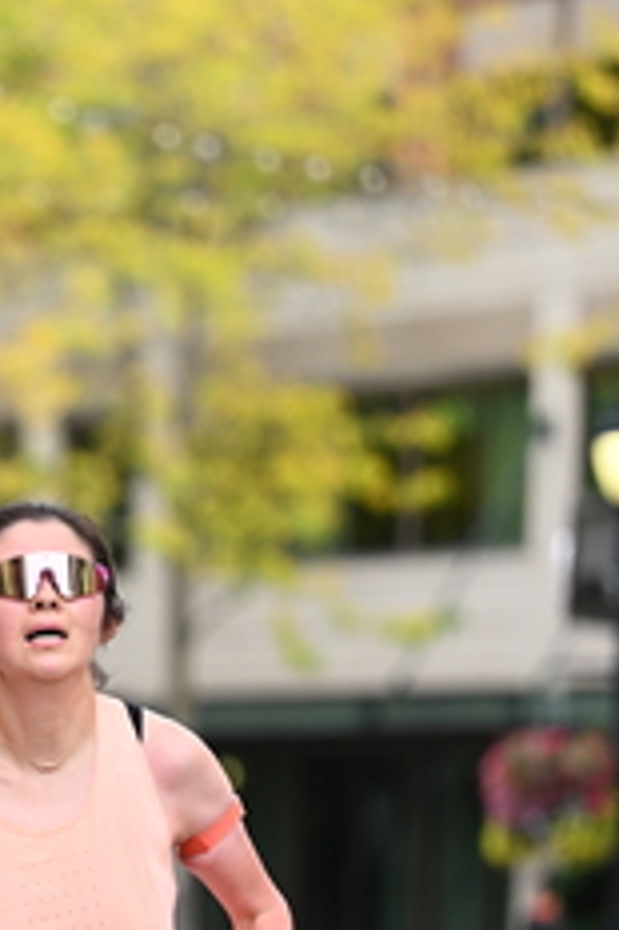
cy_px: 786
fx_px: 8549
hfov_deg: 4.1
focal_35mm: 331
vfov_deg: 6.2
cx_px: -50
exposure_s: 1/2000
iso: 640
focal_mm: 140
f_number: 2.8
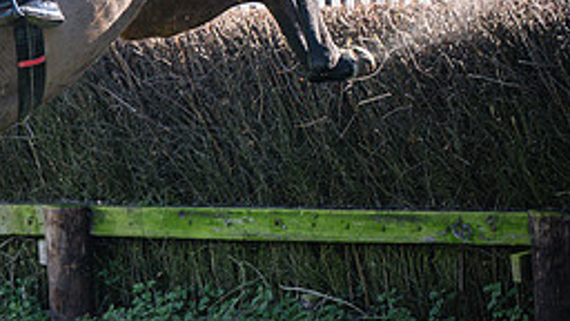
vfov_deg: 5.3
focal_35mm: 227
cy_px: -49
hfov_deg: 9.4
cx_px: -7
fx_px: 3431
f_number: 2.8
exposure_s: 1/1600
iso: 400
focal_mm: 70
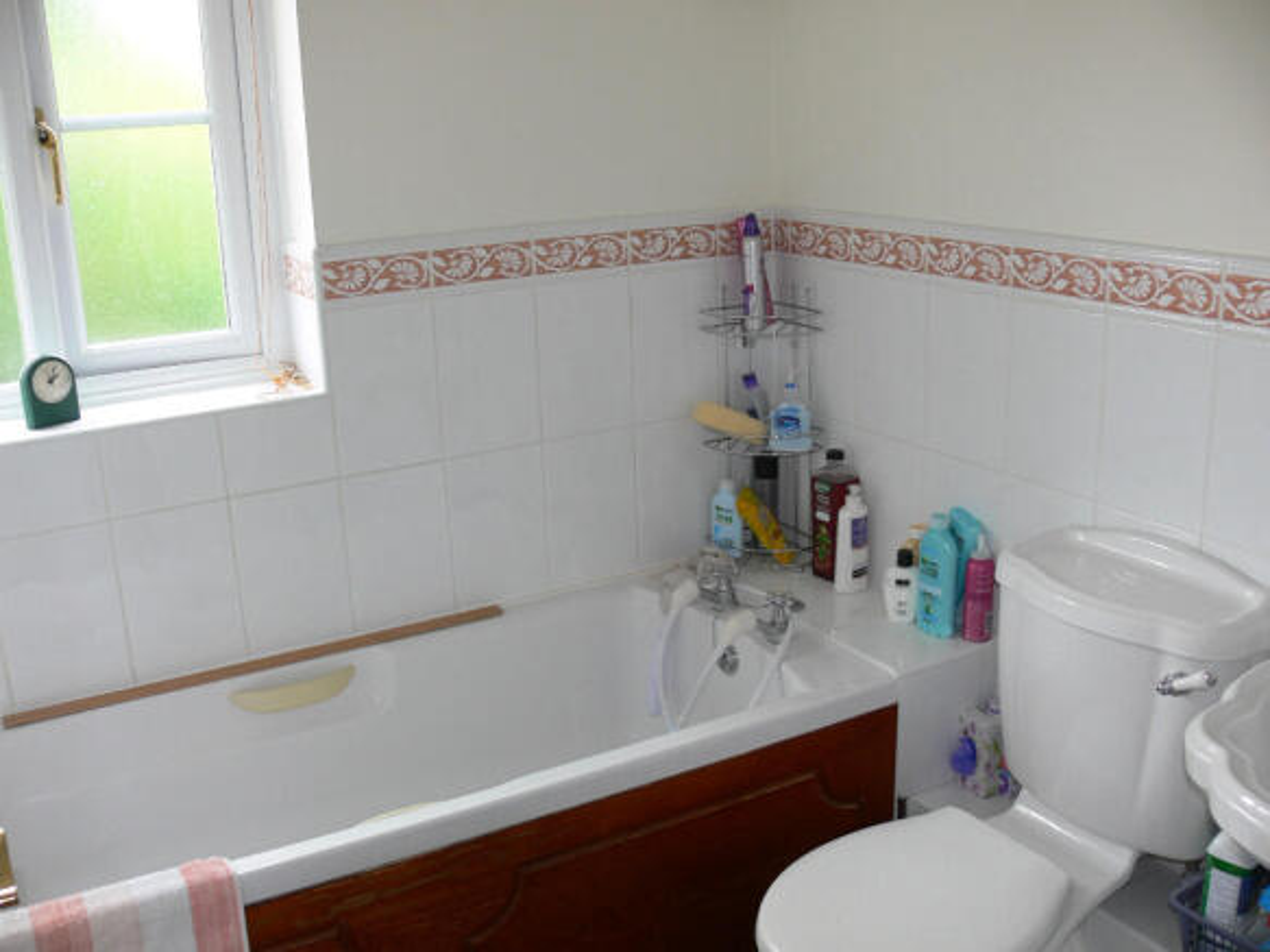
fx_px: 1284
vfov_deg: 40.7
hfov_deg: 52.6
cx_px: 635
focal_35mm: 35
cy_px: 476
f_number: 2.8
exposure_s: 1/40
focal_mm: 7.4
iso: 80
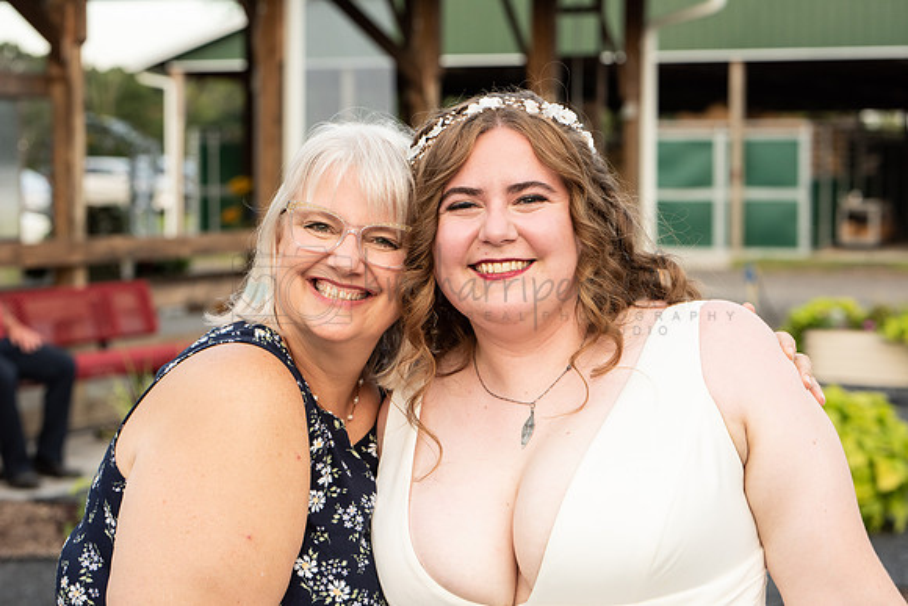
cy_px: 303
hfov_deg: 23.9
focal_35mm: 85
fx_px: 2144
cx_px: 454
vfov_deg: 16.1
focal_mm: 85
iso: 500
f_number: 6.3
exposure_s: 1/200
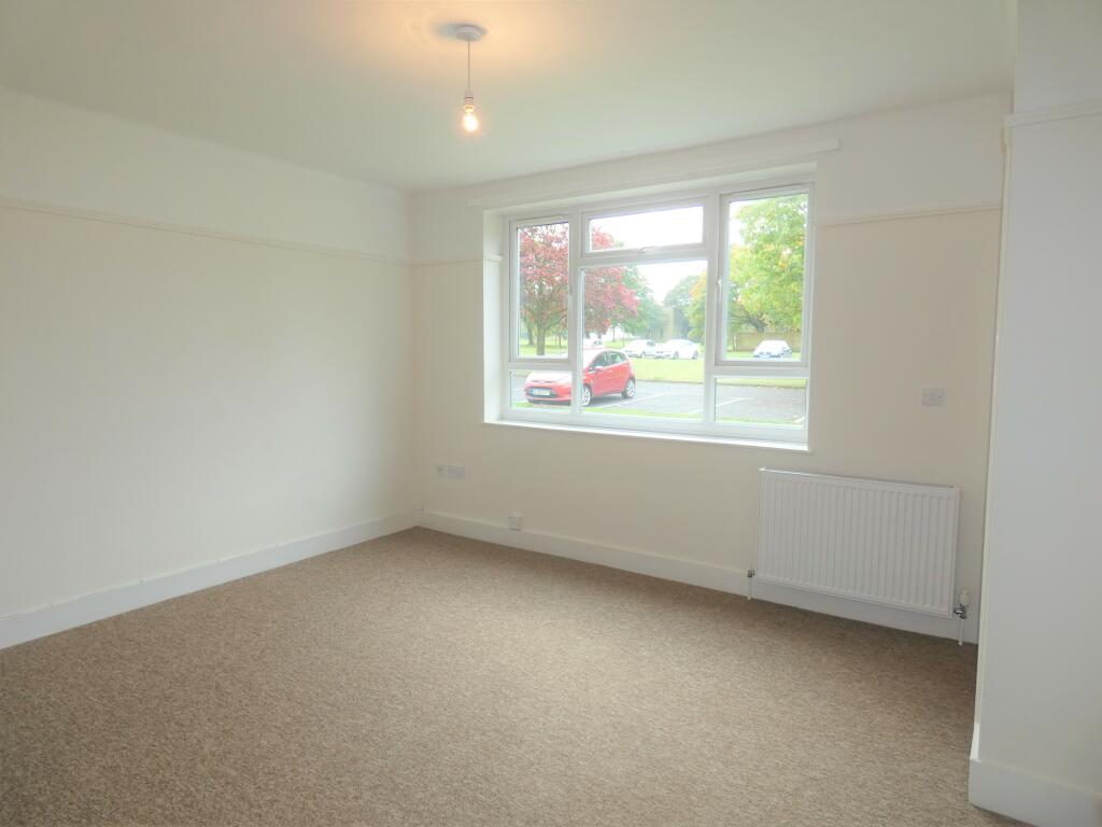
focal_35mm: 20
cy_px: 414
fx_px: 637
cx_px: 551
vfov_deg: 66.0
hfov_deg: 81.7
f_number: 2.8
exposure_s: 1/80
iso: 80
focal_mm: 3.6
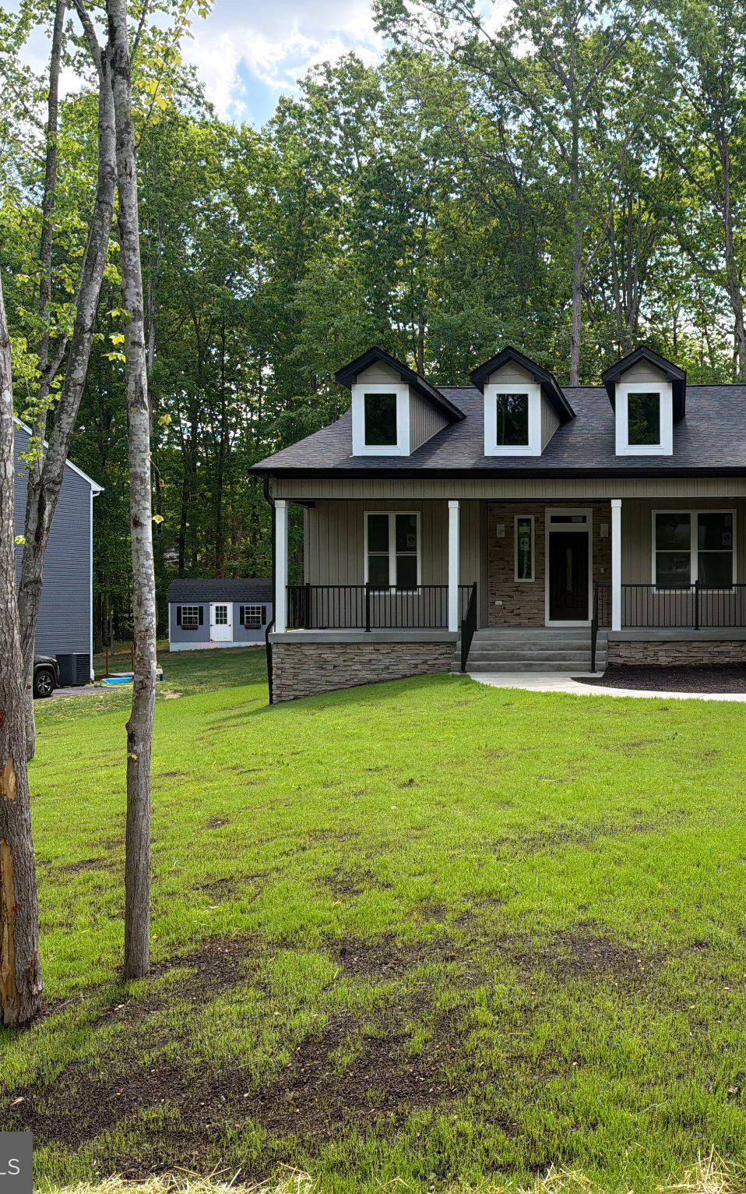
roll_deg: -0.2
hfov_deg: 35.6
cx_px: 635
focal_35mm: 34
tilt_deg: +1.4
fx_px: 1106
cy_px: 597
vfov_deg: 56.7
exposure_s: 1/1091
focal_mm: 6.76
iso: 80
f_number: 1.78
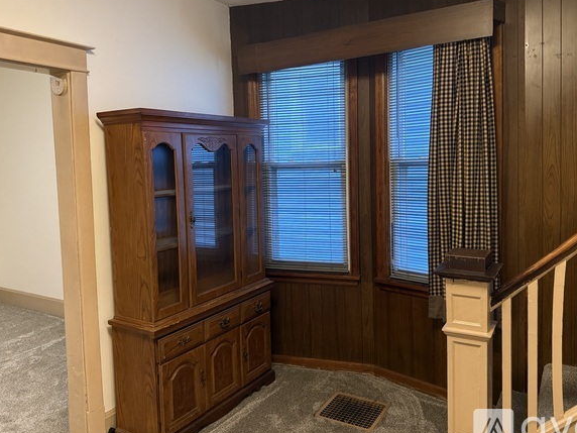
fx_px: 467
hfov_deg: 63.4
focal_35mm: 28
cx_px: 300
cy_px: 197
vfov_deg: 49.7
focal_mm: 6.76
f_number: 1.78
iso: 500
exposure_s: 1/60
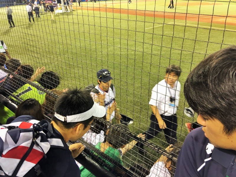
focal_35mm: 29
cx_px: 118
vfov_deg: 48.2
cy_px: 88
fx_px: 198
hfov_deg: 61.7
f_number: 2.2
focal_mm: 4.15
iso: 25
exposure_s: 1/15
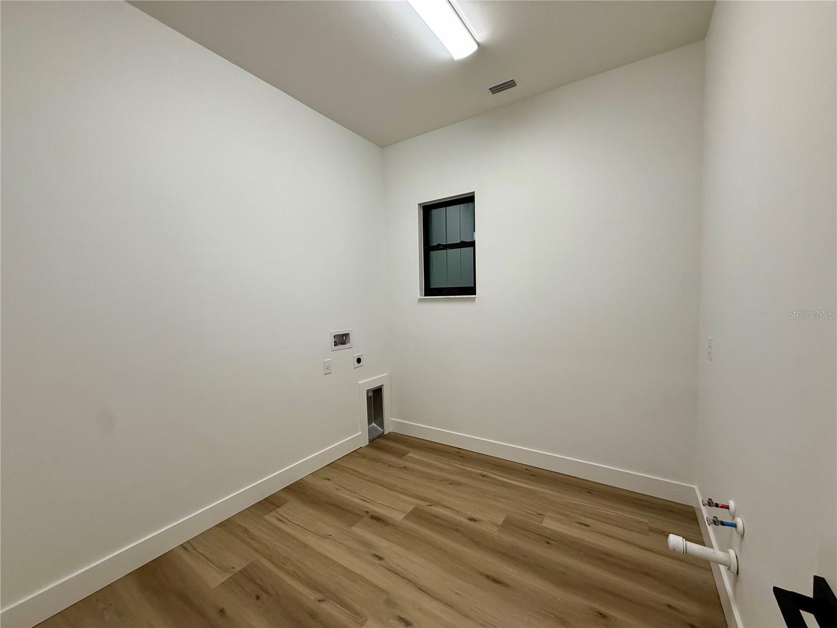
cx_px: 418
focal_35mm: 14
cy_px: 314
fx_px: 339
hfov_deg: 102.1
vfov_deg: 85.7
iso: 160
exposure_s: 1/120
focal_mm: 2.22
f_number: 2.2
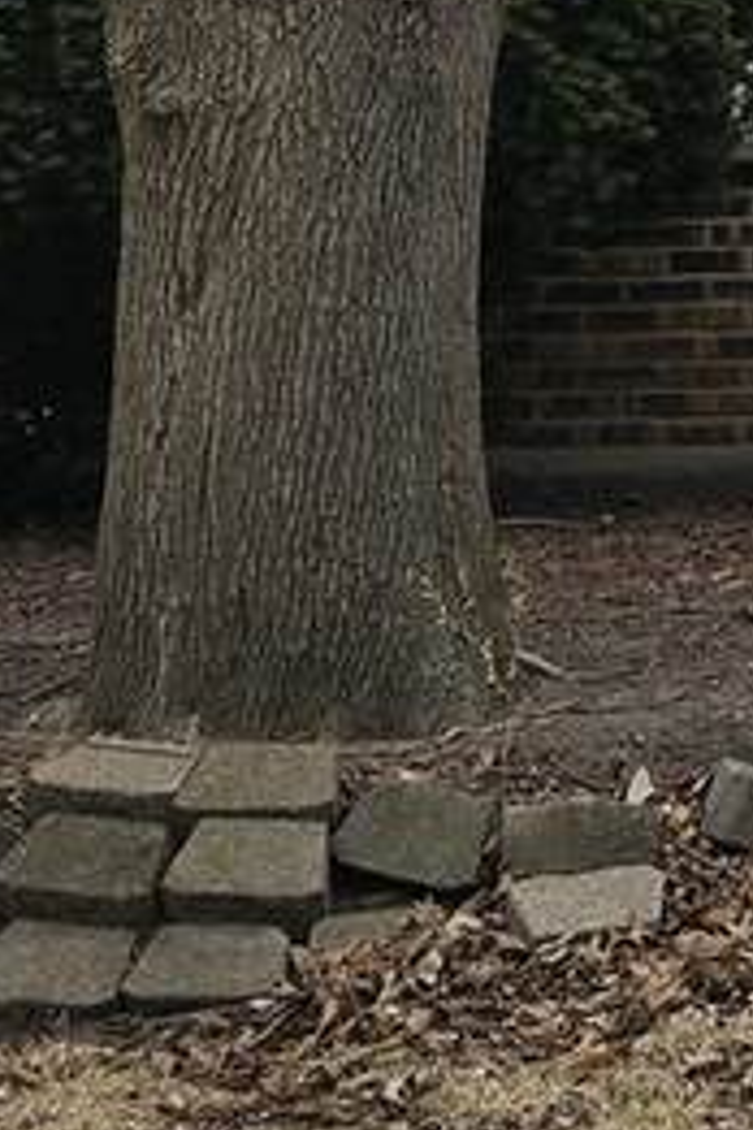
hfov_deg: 8.4
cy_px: -203
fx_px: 3671
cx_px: 2720
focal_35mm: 117
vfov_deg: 16.8
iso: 16
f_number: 1.7
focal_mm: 6.3
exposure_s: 1/180
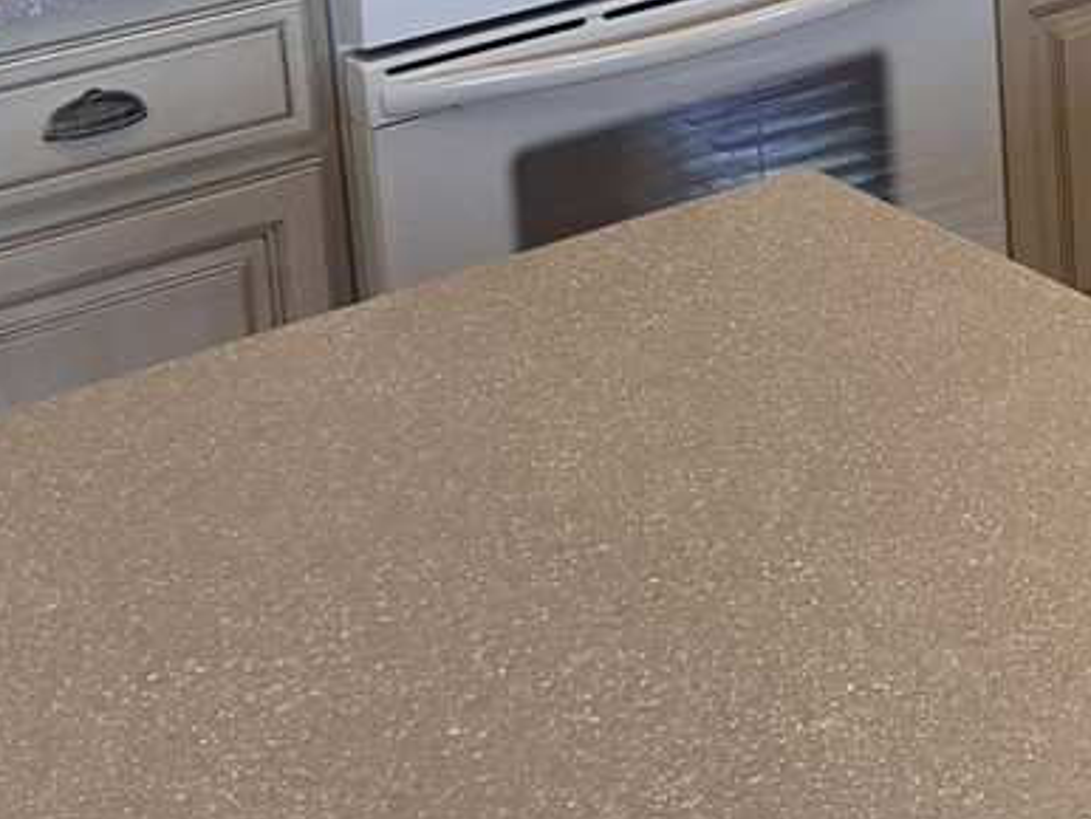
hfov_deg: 14.7
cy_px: -322
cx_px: 1775
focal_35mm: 122
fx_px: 3847
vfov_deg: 11.7
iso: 100
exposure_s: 1/120
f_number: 1.8
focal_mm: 5.4
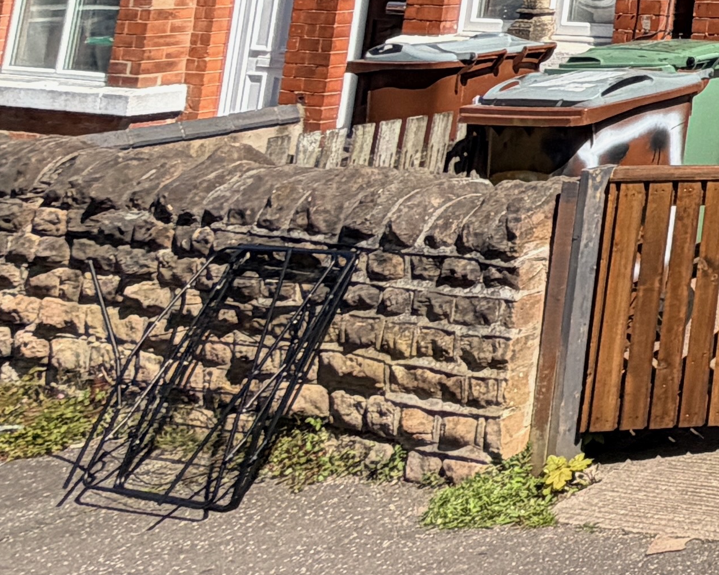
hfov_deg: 18.0
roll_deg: +0.1
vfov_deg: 20.6
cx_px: 1501
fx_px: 1319
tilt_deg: +11.4
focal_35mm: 62
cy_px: -316
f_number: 2.2
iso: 32
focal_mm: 2.22
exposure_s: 1/770
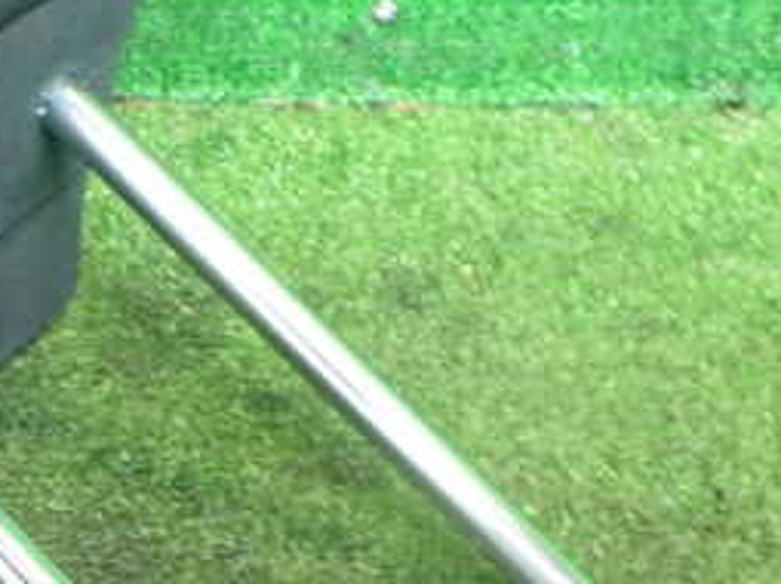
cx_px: 40
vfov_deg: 20.6
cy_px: 415
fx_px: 1600
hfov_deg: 26.3
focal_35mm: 71
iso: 400
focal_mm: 5.4
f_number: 2.3
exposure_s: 1/30
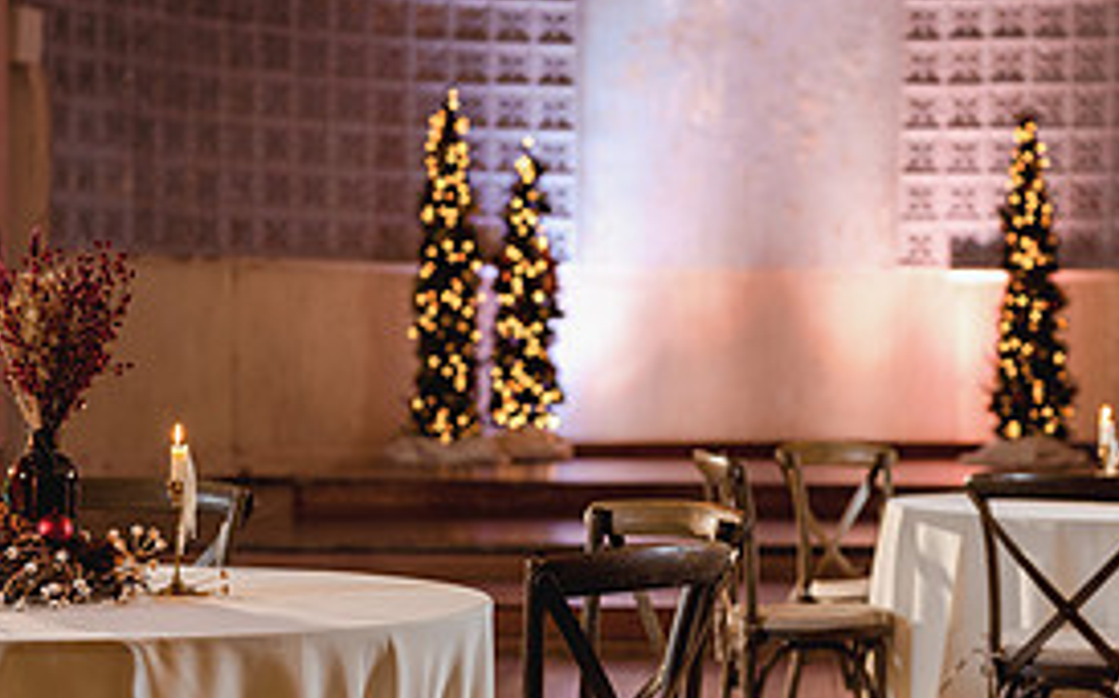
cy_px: 443
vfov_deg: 12.1
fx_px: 3292
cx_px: 719
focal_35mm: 108
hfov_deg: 19.2
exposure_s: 1/60
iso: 400
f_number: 2.5
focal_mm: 50
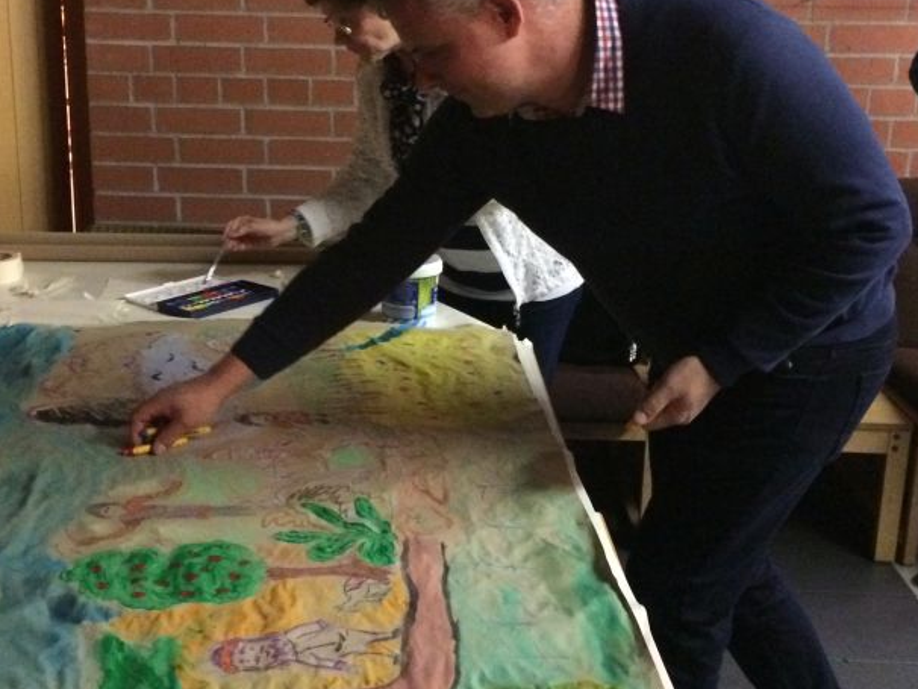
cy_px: 326
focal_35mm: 49
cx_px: 376
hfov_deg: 38.8
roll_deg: +0.9
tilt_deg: -16.1
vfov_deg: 29.7
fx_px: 1300
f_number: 2.2
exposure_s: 1/17
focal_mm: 4.15
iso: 640
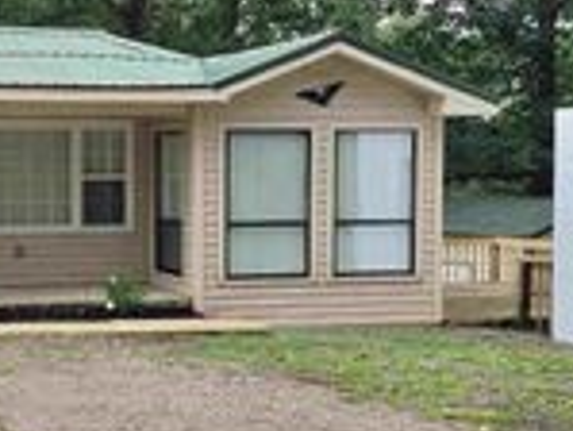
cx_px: 58
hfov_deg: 24.6
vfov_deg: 19.2
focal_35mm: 77
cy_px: 217
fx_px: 1276
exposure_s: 1/562
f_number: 1.7
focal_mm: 6.3
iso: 12
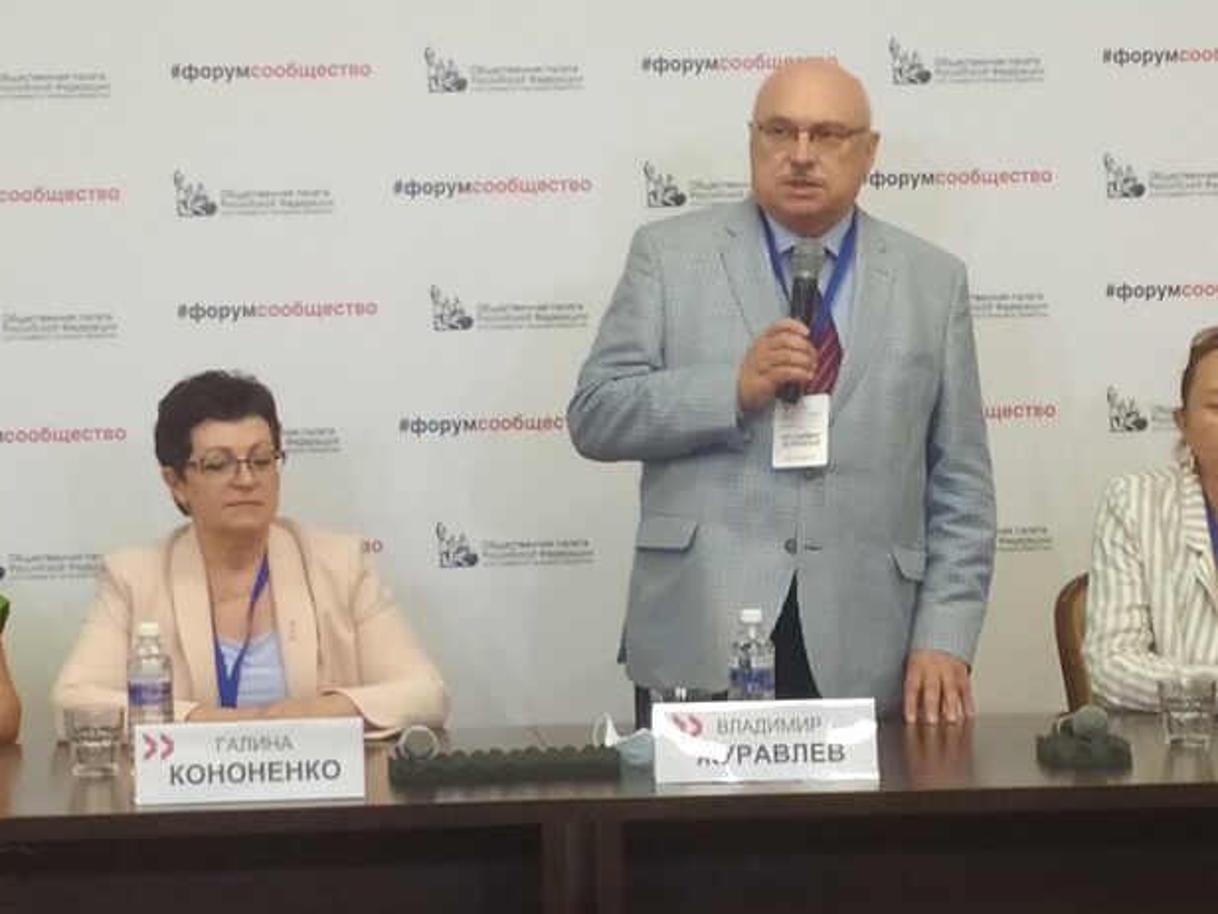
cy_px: 508
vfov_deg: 46.7
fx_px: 1056
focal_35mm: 30
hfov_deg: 59.6
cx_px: 714
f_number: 1.9
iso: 160
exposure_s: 1/33
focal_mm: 3.94
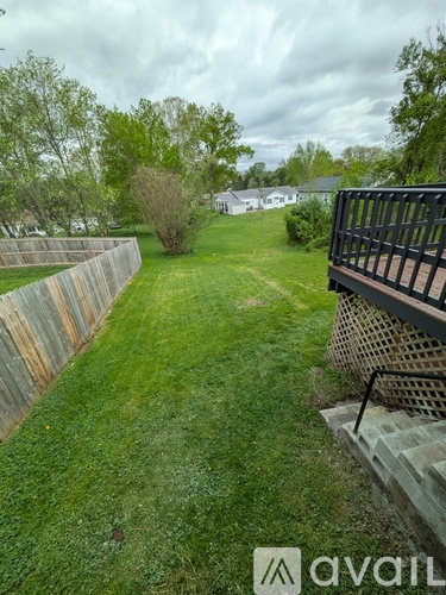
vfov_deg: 102.1
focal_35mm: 14
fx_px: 241
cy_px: 298
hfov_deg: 85.7
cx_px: 223
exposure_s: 1/251
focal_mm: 1.85
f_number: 2.2
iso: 53
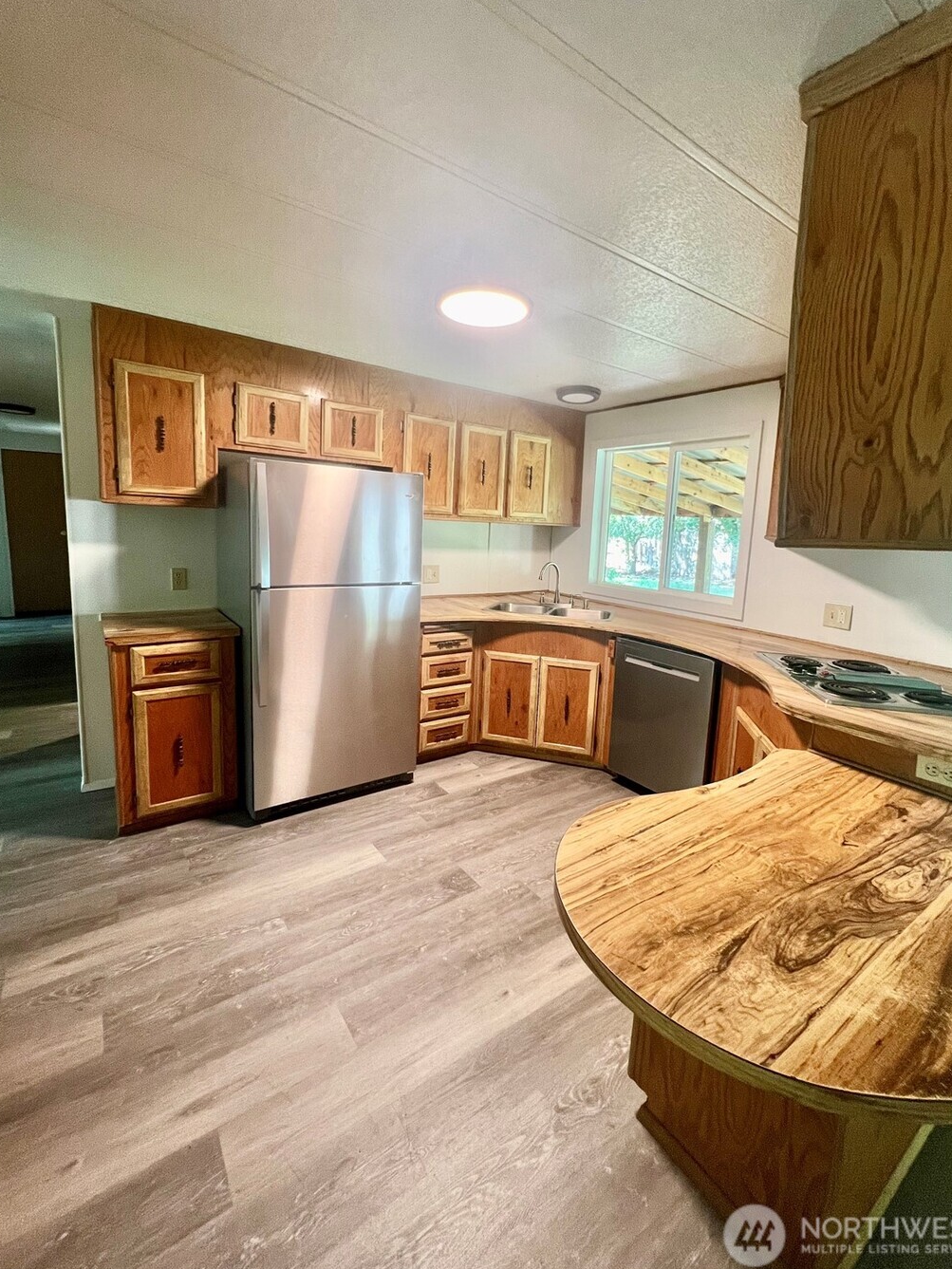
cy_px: 596
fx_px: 513
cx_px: 501
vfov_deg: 101.9
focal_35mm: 14
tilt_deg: -6.4
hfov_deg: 85.6
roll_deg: -2.1
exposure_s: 1/60
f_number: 1.8
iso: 200
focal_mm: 1.57
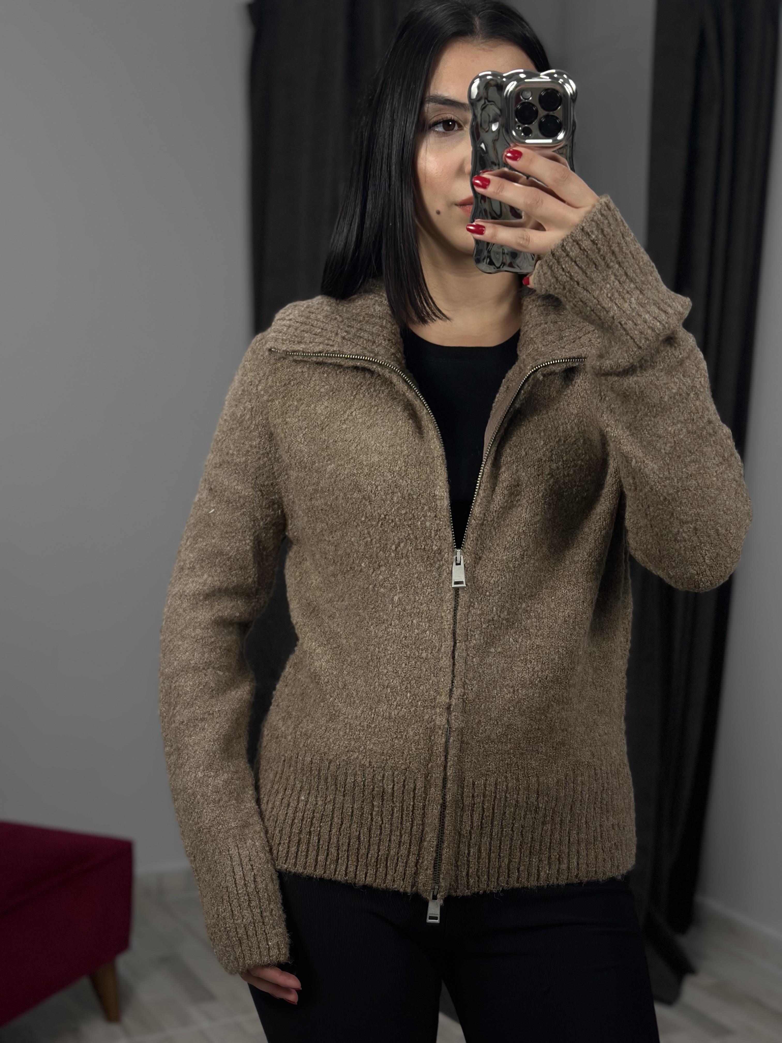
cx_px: 391
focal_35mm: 48
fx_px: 1446
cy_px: 522
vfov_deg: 39.7
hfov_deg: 30.3
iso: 100
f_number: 1.78
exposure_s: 1/100
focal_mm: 6.86
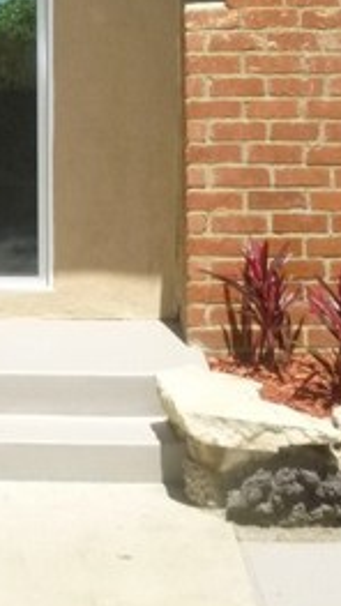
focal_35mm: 77
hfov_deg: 15.3
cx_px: -21
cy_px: -32
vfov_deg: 25.8
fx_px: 1237
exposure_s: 1/800
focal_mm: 5.2
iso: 400
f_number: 6.3
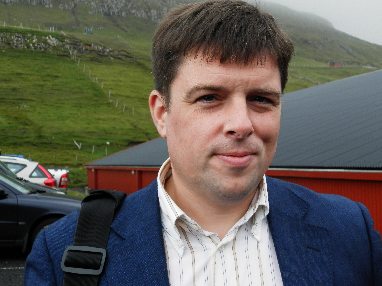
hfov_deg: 36.8
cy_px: 150
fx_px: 574
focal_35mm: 52
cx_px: 216
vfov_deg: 28.0
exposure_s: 1/80
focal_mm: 8.2
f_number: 3.6
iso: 200
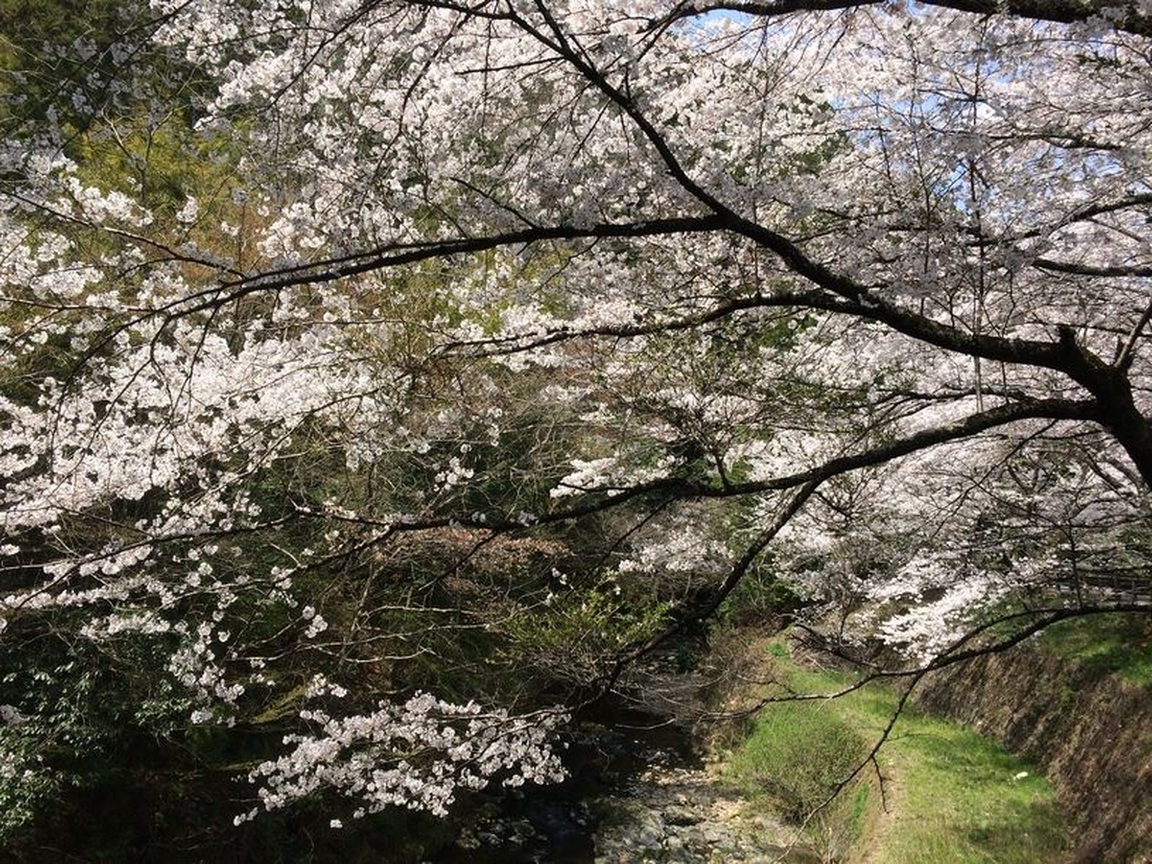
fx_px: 965
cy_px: 432
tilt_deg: +4.9
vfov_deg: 48.2
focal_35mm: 29
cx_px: 576
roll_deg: -2.6
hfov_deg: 61.7
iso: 32
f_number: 2.2
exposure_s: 1/1325
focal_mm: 4.15
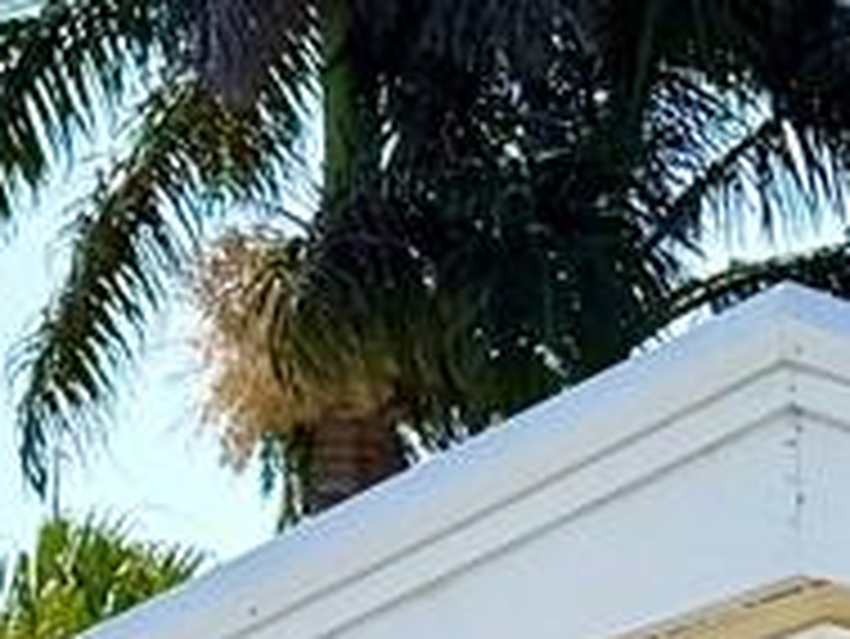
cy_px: 1440
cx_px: 364
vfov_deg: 5.6
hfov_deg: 7.6
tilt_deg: +0.4
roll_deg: +0.3
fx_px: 6388
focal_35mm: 260
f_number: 1.78
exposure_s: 1/7143
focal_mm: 6.76
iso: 80
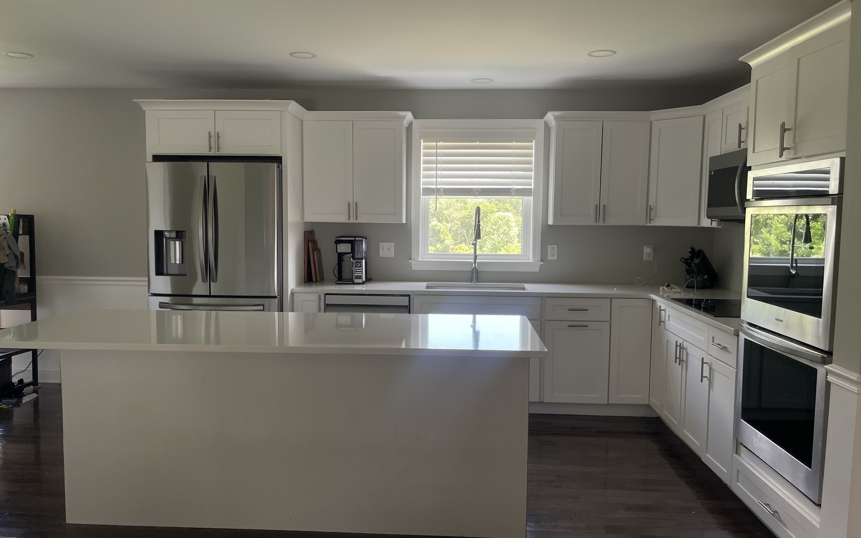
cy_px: 266
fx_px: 634
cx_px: 428
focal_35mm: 27
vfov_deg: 46.0
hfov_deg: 68.4
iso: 64
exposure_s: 1/121
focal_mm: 5.1
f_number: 1.6
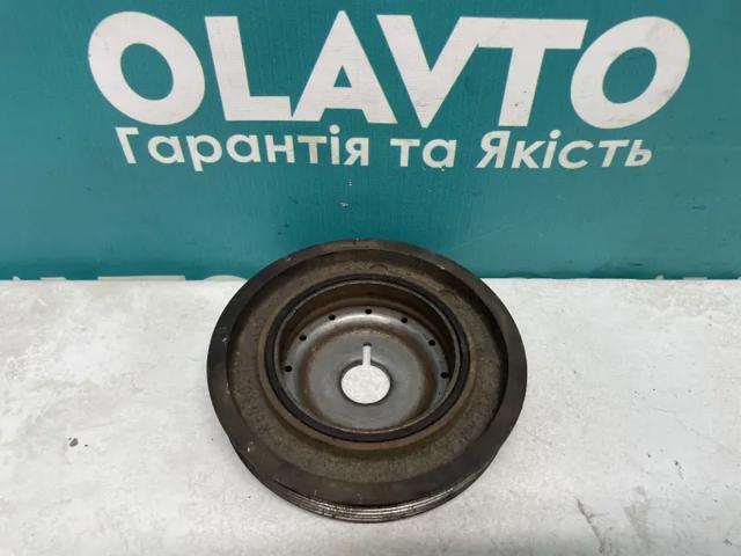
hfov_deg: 67.3
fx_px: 557
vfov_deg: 53.1
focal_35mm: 26
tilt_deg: -46.8
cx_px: 370
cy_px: 278
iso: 100
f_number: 1.6
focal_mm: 4.2
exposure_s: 1/100
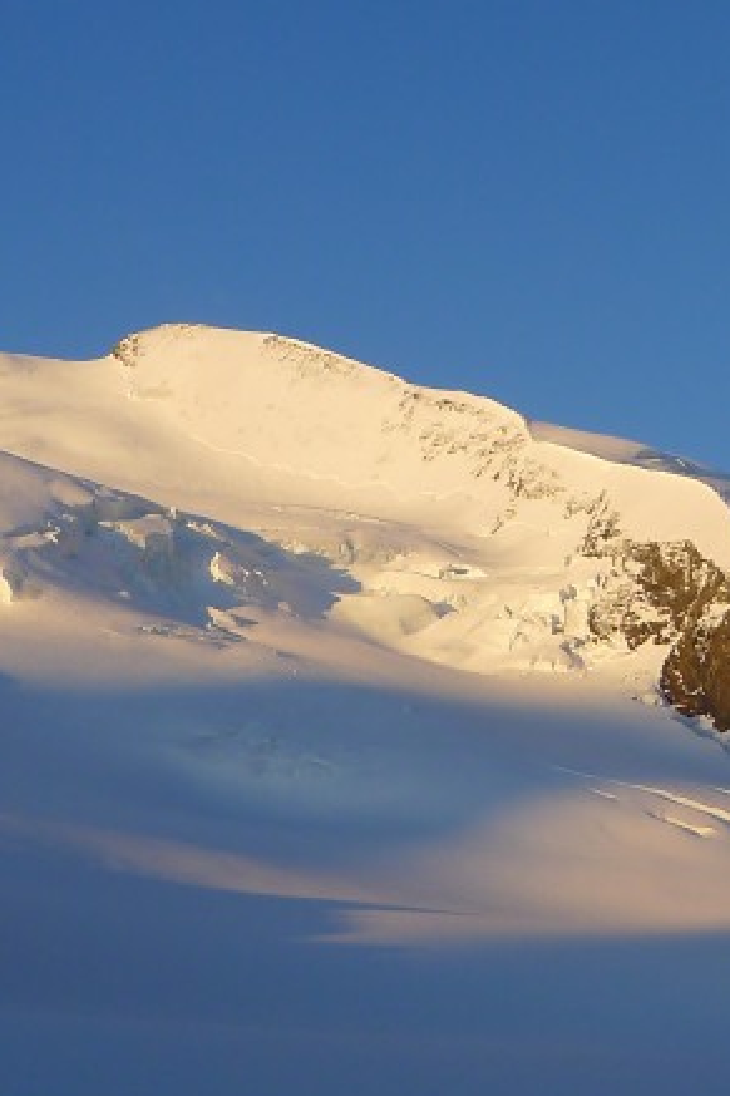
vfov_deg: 21.2
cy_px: 562
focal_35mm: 96
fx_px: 2922
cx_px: 1220
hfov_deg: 13.1
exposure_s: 1/500
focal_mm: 7.5
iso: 80
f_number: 2.8
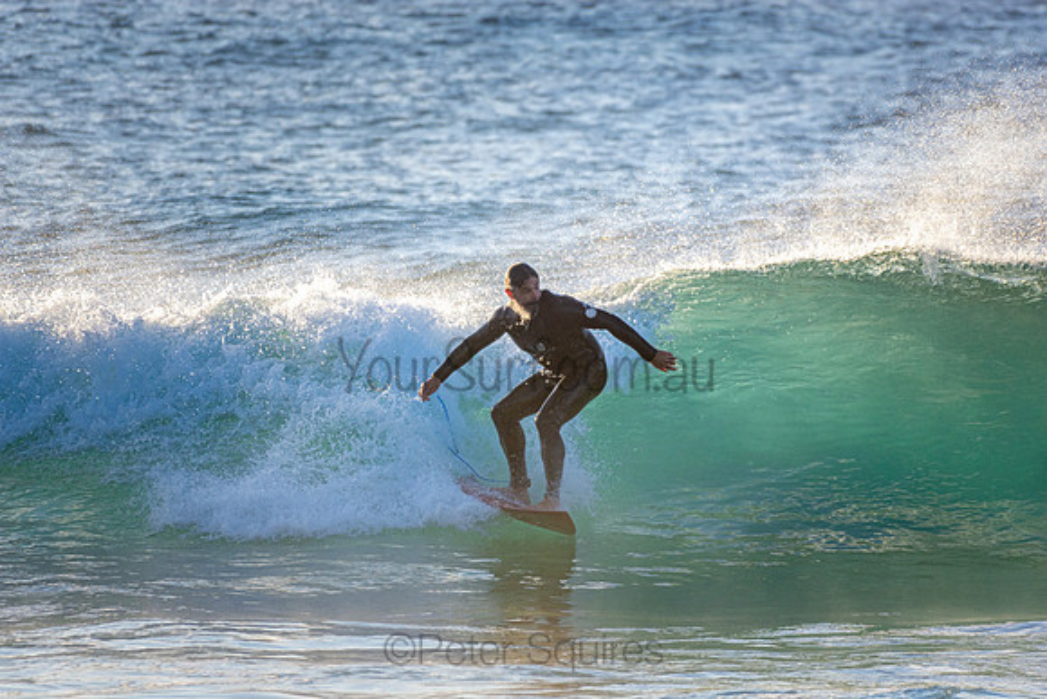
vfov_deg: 1.8
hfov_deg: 2.7
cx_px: 524
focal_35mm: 750
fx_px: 21817
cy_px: 350
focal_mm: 500
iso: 320
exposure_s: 1/1250
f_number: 5.6
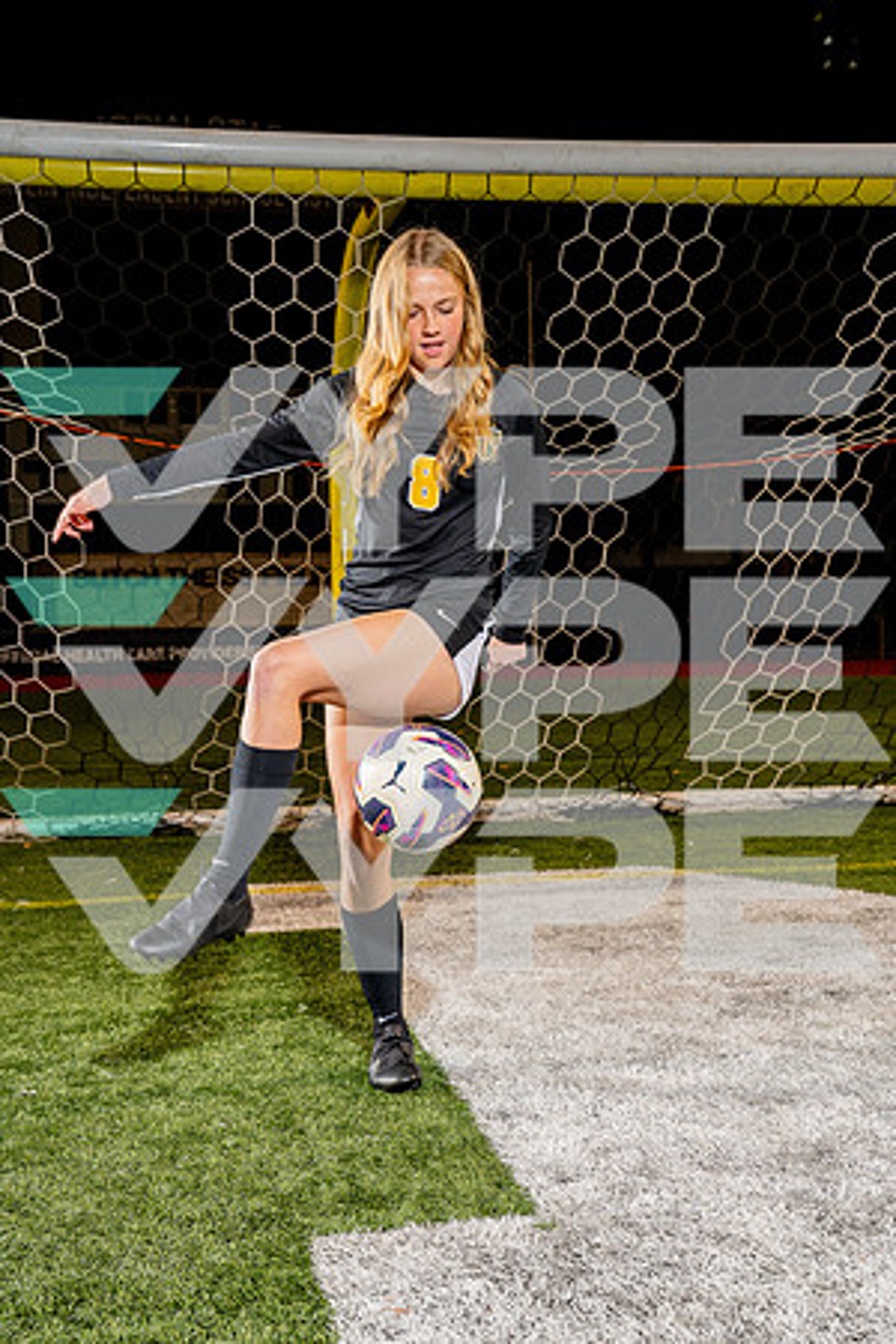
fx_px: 1755
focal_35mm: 47
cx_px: 448
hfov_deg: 28.6
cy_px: 672
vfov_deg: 41.9
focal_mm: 47
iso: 800
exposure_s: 1/250
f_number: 5.6
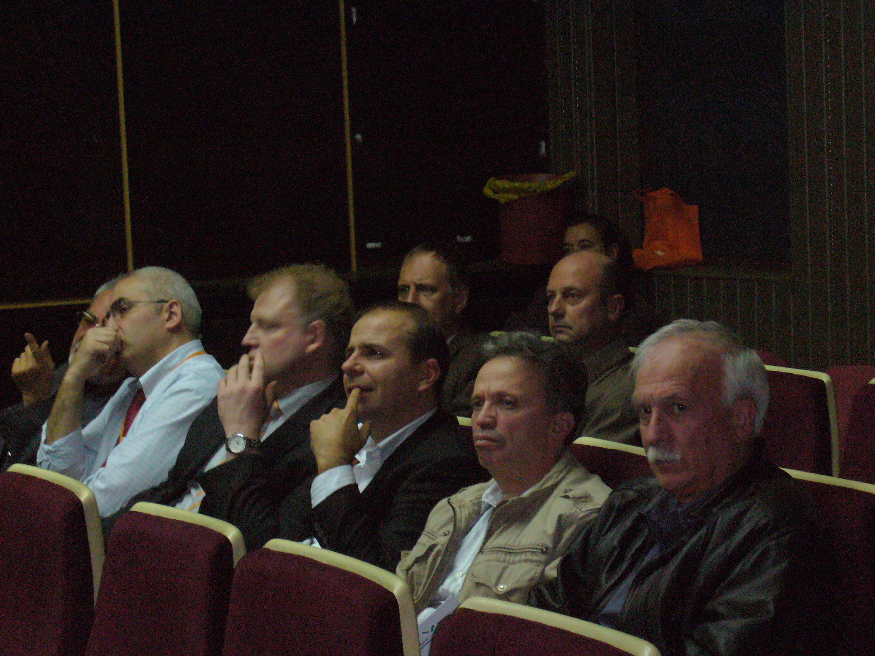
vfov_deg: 14.1
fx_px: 2654
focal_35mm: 105
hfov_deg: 18.7
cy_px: 328
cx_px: 438
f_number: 5
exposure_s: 1/8
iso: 400
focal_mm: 17.4
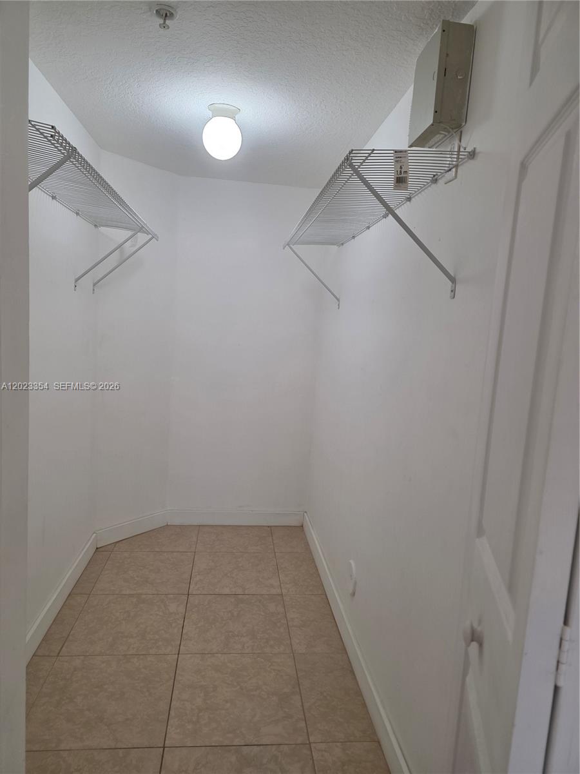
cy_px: 387
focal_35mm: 23
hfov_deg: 58.9
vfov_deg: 73.9
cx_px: 290
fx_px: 514
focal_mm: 6.3
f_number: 1.7
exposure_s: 1/120
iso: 125
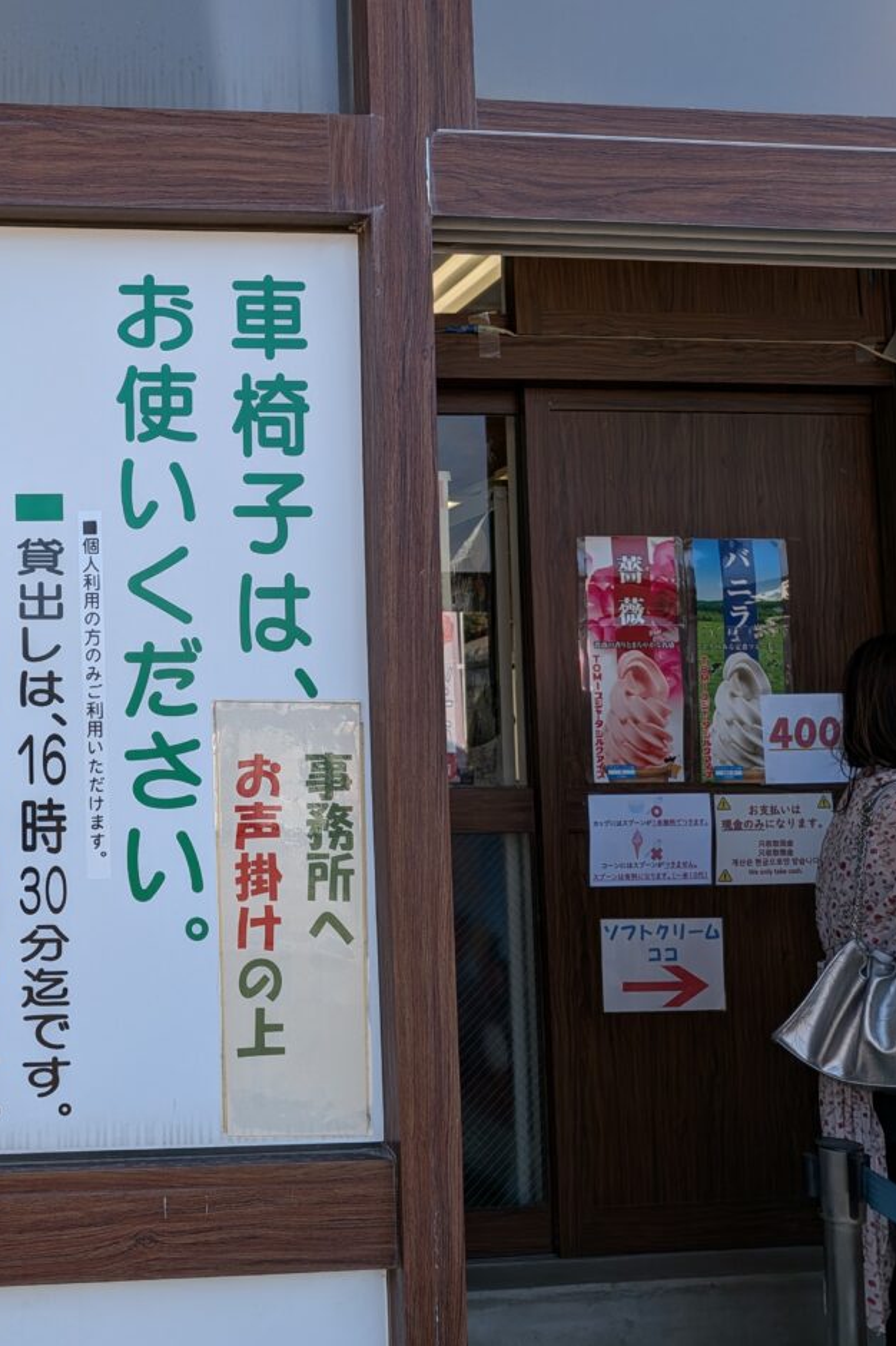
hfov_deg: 35.7
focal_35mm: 34
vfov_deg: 55.8
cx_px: 33
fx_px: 1270
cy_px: 663
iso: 26
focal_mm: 4.53
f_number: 1.7
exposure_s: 1/2463
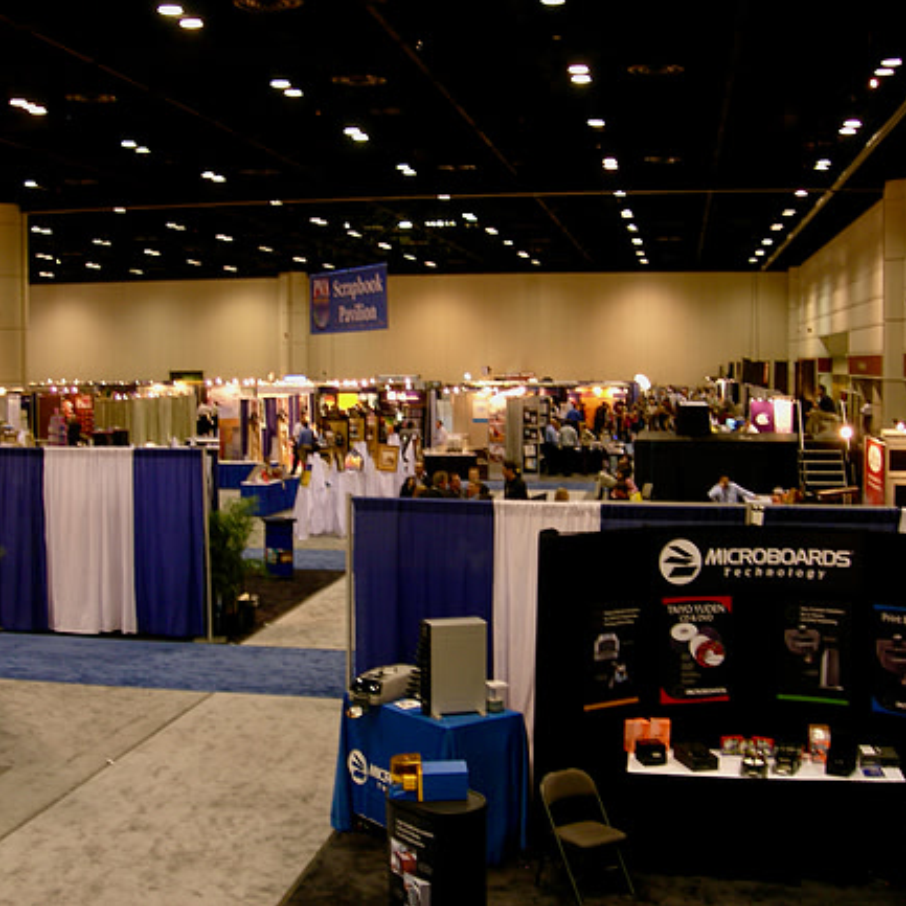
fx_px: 1333
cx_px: 404
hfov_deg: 37.5
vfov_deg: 37.6
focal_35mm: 45
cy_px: 453
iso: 50
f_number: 2.8
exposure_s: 1/6.6
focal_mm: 7.8
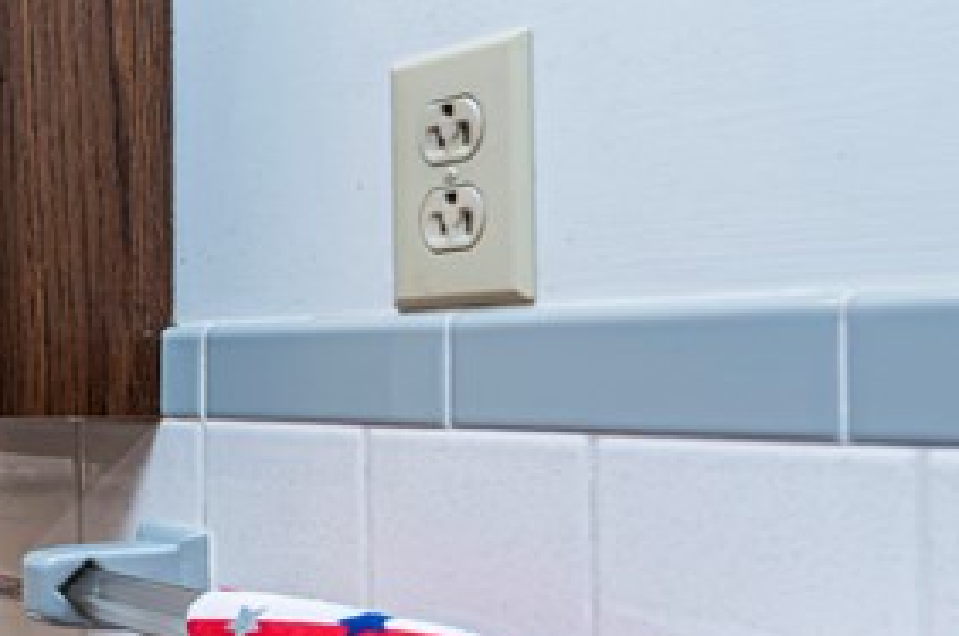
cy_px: 440
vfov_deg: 24.8
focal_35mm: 54
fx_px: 1436
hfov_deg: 21.2
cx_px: -828
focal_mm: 14
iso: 1600
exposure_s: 1/60
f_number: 8
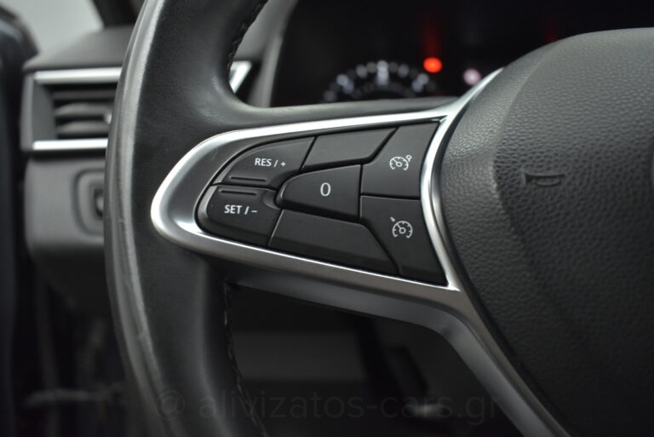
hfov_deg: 61.9
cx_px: 327
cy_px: 218
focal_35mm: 30
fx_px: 545
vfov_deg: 43.7
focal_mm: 20
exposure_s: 1/80
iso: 1600
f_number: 3.5
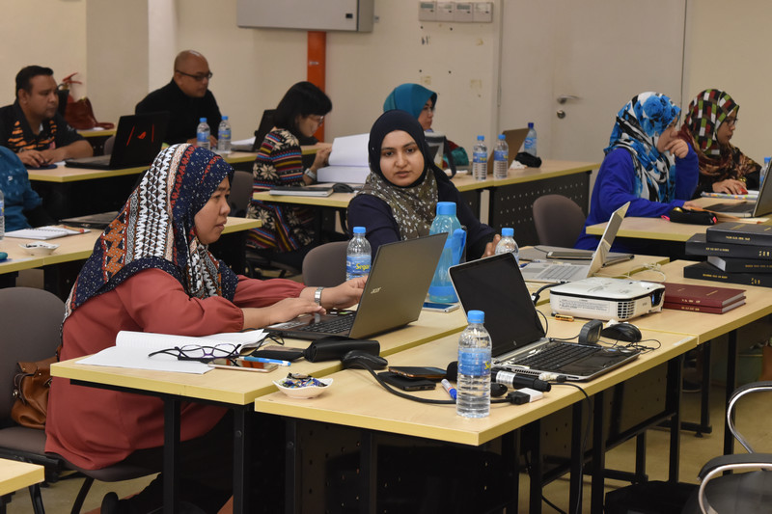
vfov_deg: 16.5
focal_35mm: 82
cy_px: 257
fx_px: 1769
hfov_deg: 24.6
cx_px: 386
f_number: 5.6
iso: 1600
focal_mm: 55
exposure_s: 1/200
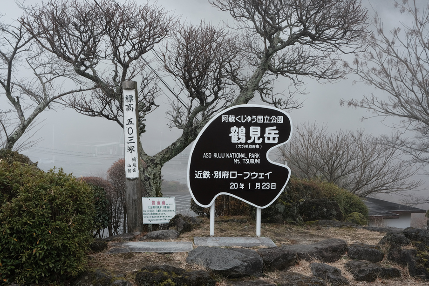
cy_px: 142
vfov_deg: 35.1
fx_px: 453
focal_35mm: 38
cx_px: 207
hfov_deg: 50.7
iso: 250
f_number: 8
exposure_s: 1/58
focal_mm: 23
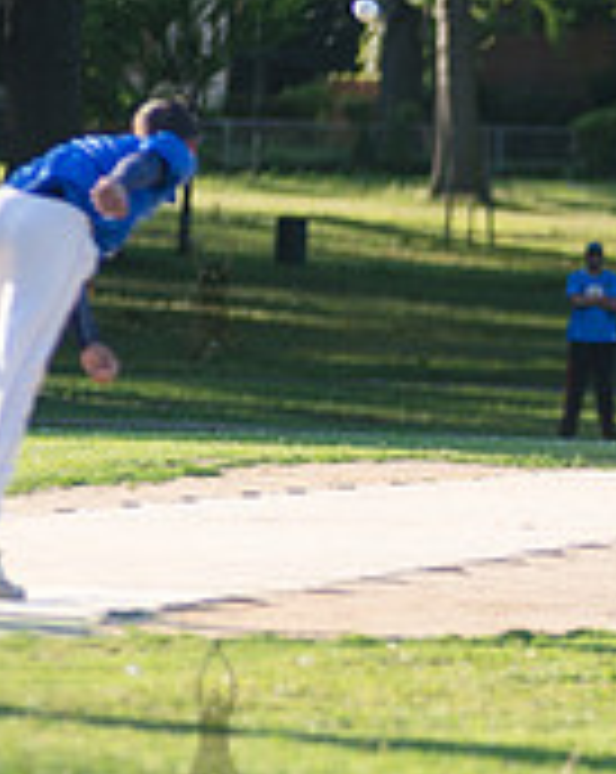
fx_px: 12316
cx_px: 791
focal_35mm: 539
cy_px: 497
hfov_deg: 2.9
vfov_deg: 3.6
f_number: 2.8
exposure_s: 1/3200
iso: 400
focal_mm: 170
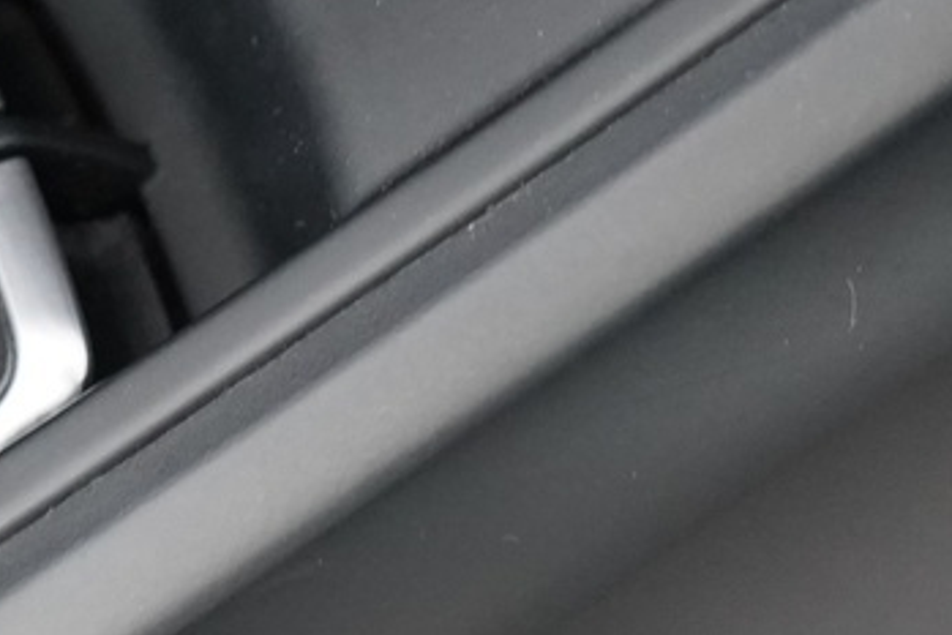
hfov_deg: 15.6
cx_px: 161
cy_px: -215
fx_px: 3439
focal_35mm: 130
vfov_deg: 10.3
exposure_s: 1/40
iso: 4000
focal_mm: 28
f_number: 3.5
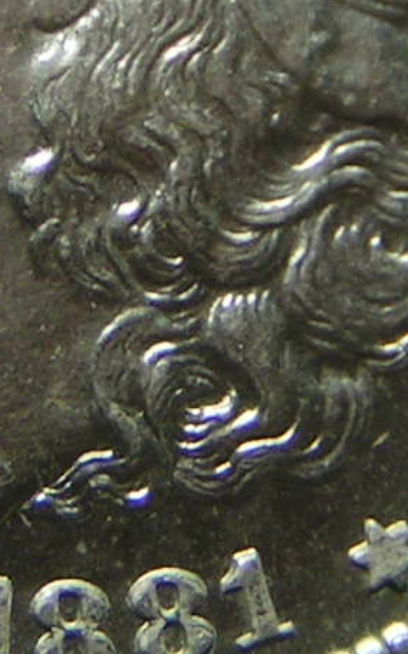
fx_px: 4185
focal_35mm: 235
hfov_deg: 5.6
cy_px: -109
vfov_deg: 8.8
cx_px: 144
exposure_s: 1/100
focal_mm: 9.7
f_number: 3.2
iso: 50
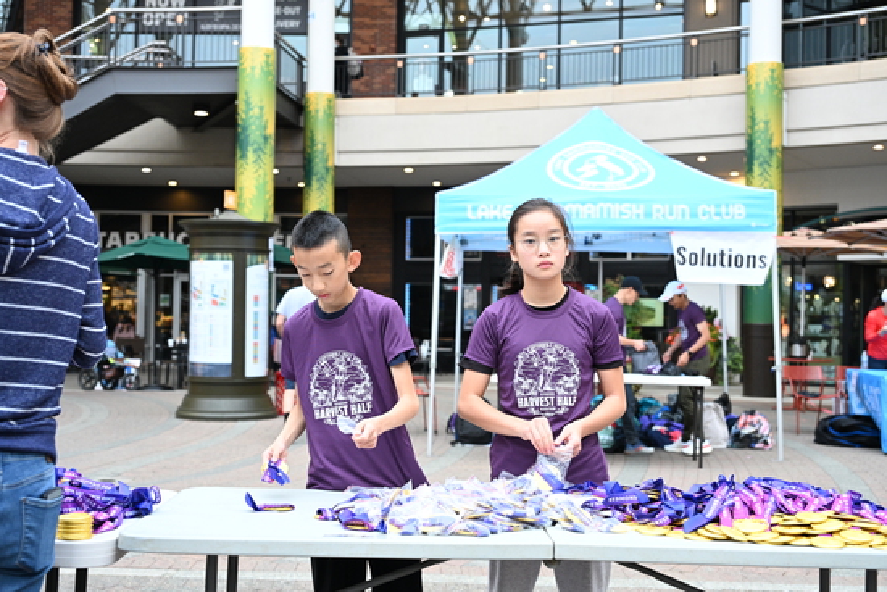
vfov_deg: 30.5
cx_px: 444
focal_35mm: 44
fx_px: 1084
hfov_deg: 44.5
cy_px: 296
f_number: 4
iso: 1600
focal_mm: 44
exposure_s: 1/320
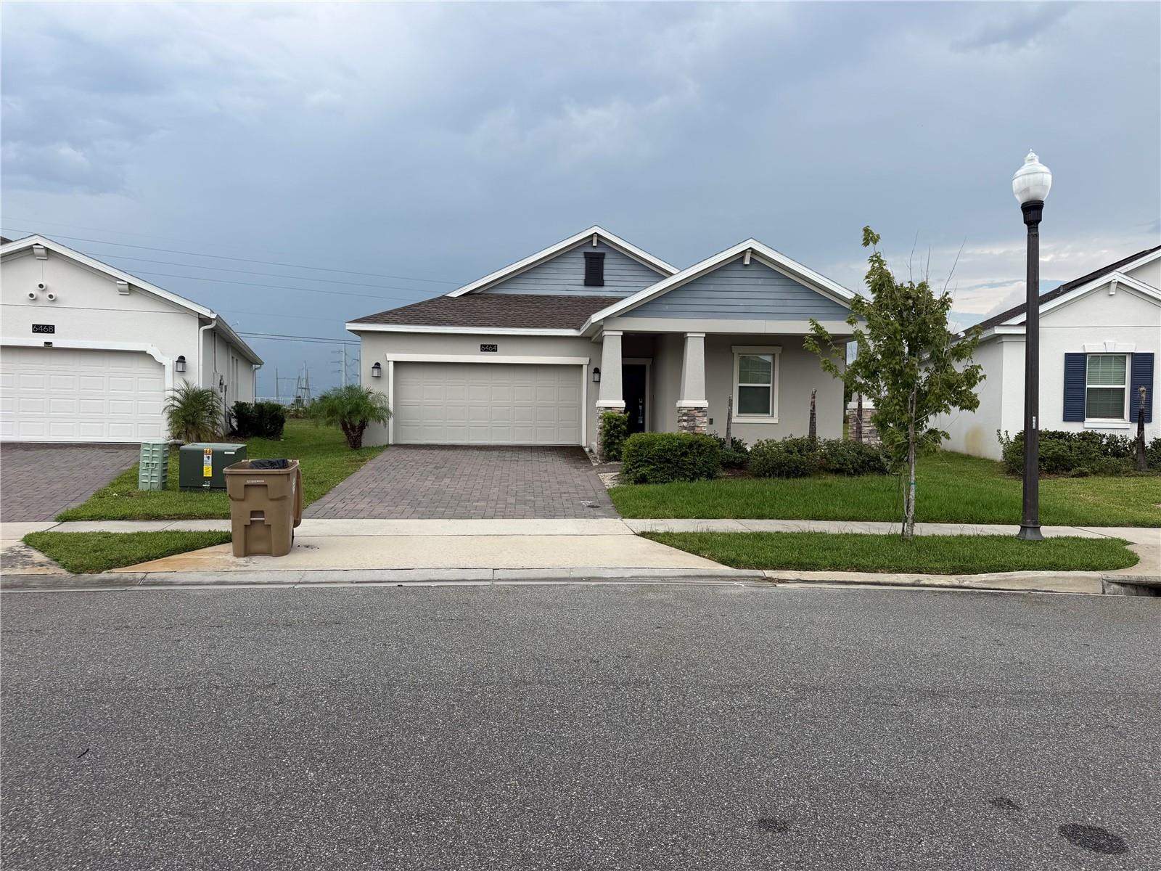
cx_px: 580
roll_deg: +0.1
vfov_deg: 56.8
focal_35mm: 24
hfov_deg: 71.6
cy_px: 436
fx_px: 805
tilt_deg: -2.0
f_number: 1.78
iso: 80
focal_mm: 6.76
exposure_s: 1/2169
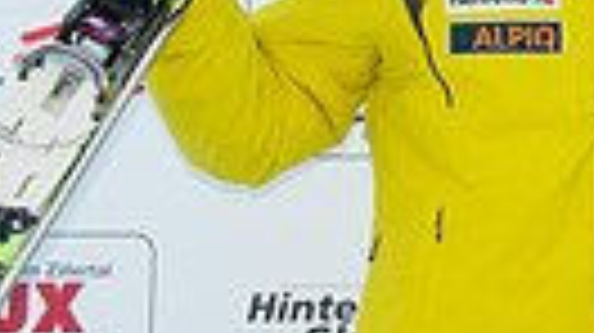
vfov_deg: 5.0
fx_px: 3809
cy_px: -187
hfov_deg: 8.5
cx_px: 1138
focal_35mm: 242
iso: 500
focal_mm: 35
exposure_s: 1/250
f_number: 7.1
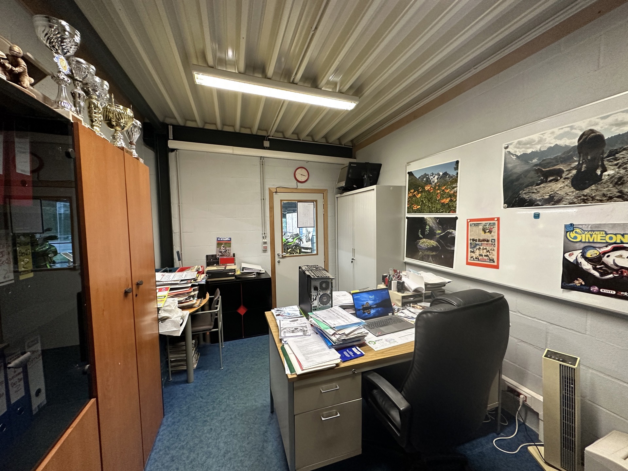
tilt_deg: -2.9
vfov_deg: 85.7
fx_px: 254
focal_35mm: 14
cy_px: 236
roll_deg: +0.9
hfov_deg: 102.1
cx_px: 314
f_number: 2.2
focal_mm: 2.22
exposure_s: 1/50
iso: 320
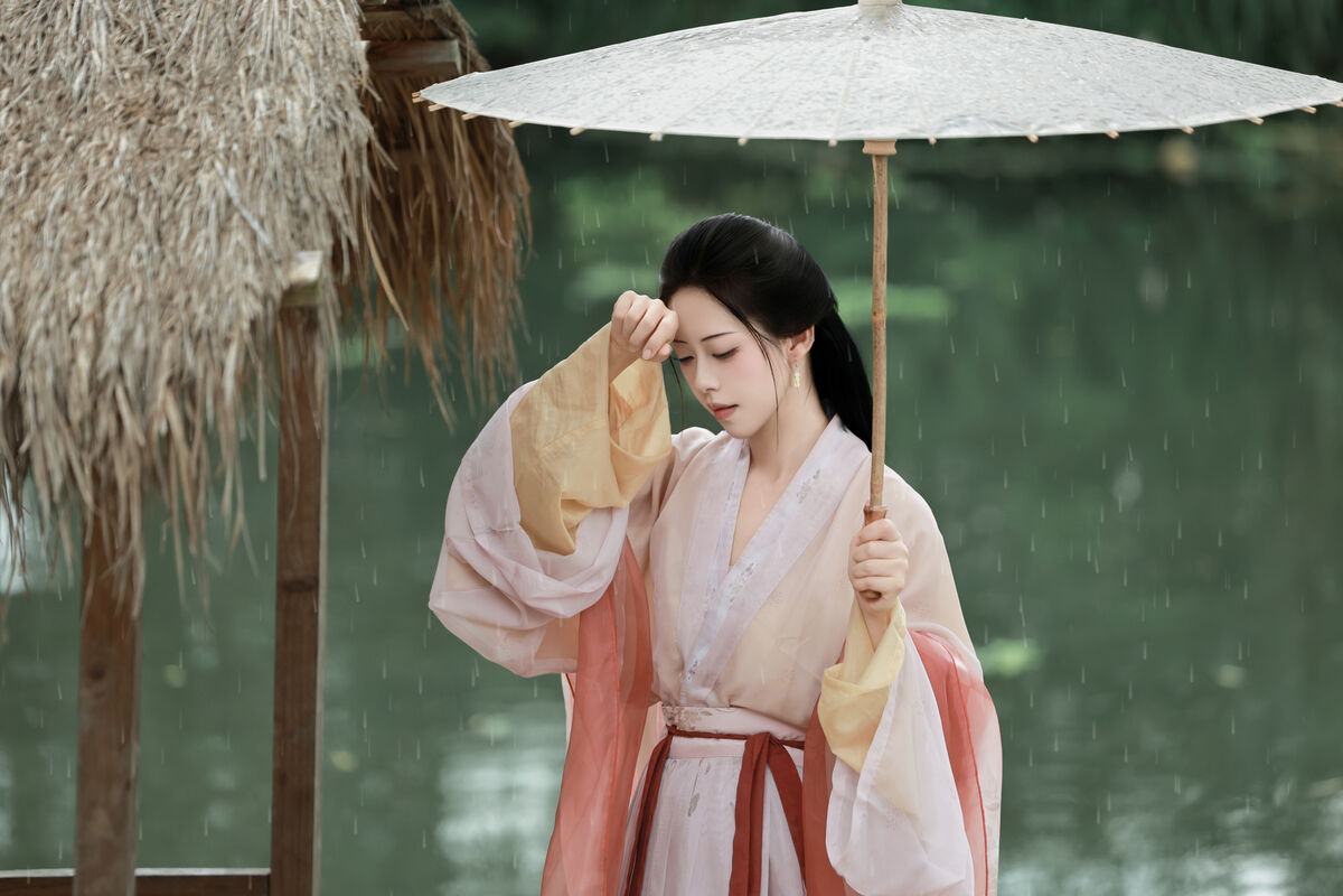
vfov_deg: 8.4
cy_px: 448
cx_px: 672
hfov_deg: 12.6
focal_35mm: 163
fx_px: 6080
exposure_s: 1/320
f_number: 2.8
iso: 640
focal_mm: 163
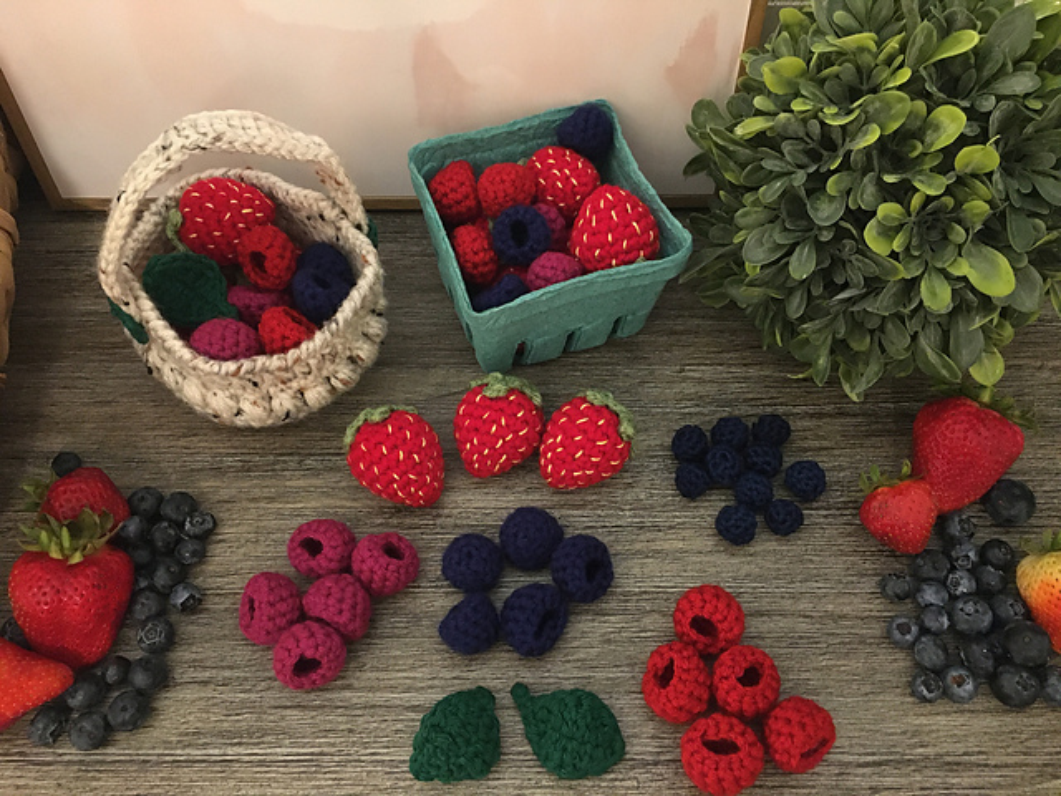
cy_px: 398
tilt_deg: -58.0
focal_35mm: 29
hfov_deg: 61.7
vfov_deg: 48.2
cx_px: 530
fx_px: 889
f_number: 2.2
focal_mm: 4.15
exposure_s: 1/15
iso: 320
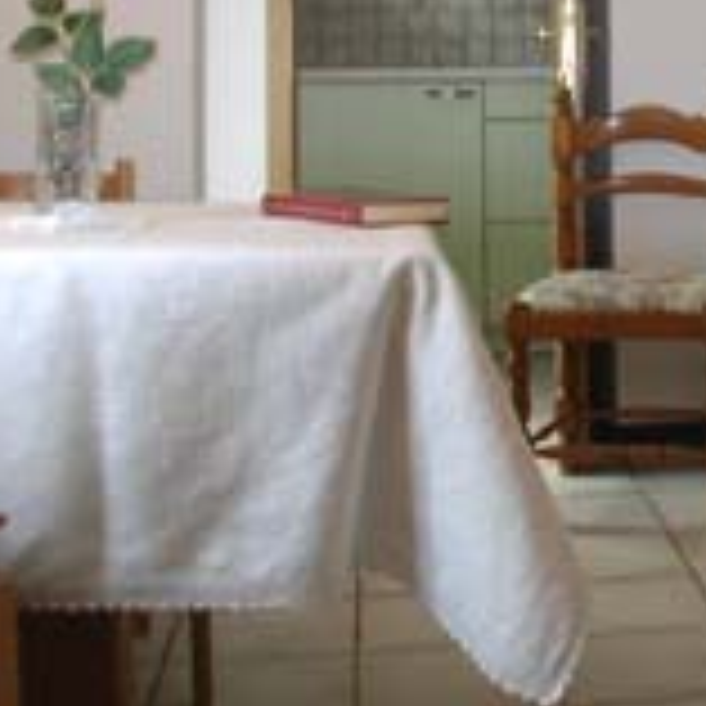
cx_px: 854
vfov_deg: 15.9
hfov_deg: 15.6
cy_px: -29
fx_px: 2469
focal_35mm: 107
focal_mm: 8
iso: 100
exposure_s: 1/30
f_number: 2.8
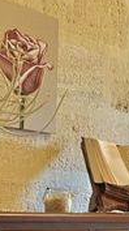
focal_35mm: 113
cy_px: 223
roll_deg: -1.5
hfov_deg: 9.9
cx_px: 263
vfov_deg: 18.5
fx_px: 690
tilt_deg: -0.8
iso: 500
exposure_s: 1/33
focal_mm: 5.7
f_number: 1.5
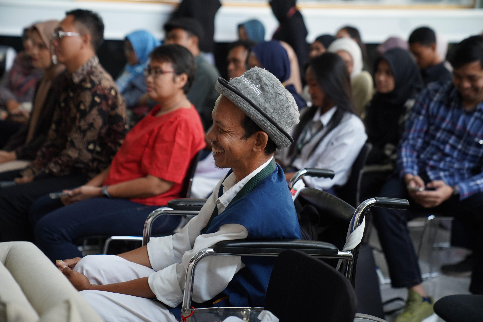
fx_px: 939
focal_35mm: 70
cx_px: 242
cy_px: 161
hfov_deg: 28.8
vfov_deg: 19.5
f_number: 3.5
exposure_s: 1/125
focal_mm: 70
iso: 1000
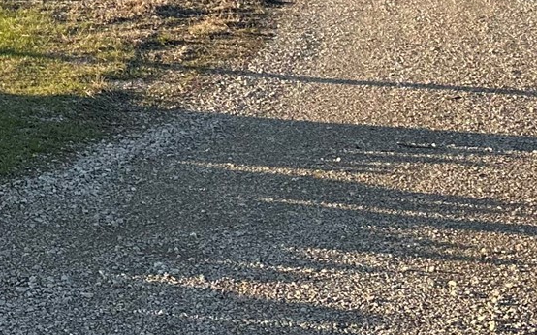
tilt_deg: -1.3
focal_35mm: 94
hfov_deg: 19.2
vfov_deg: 13.3
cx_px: -285
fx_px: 1375
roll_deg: -1.6
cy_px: -131
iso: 80
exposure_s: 1/1198
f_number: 1.78
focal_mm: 6.86
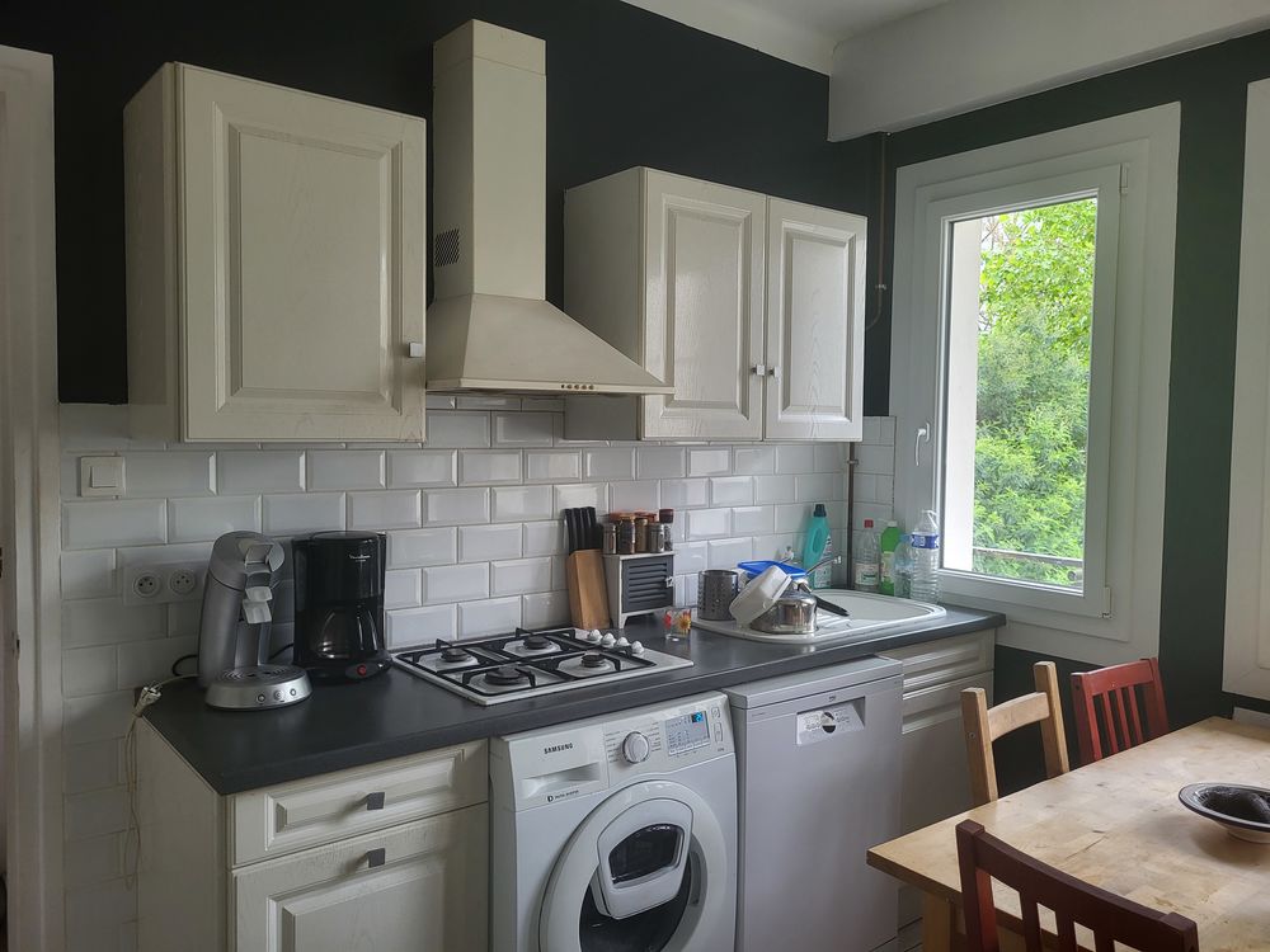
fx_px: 954
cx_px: 635
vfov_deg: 53.1
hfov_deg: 67.3
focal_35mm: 26
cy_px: 476
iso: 100
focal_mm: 5.4
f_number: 1.8
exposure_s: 1/100
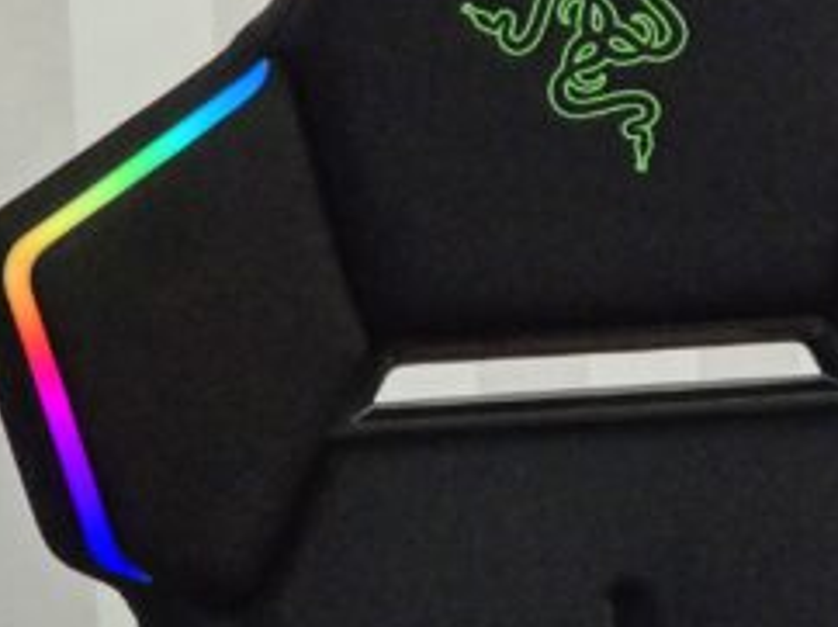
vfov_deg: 11.5
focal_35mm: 128
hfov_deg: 15.3
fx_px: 3096
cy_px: 184
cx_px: 651
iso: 500
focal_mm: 7
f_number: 2.4
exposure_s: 1/163
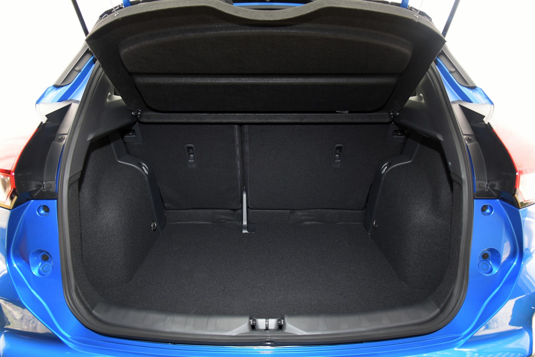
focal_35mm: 24
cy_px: 178
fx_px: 357
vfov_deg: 53.2
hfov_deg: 73.7
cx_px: 268
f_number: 5.6
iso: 400
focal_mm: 24
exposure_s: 1/80
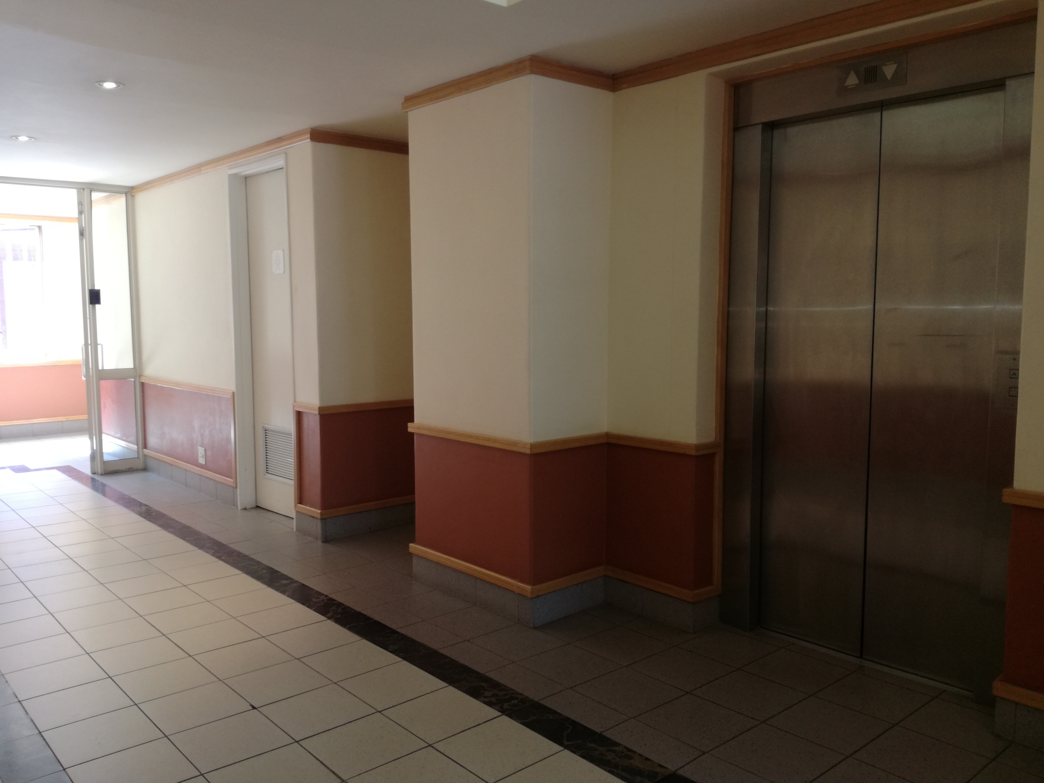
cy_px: 392
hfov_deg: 65.3
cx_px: 522
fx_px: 814
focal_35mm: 27
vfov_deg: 51.4
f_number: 2
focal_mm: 3.79
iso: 64
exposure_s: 1/50
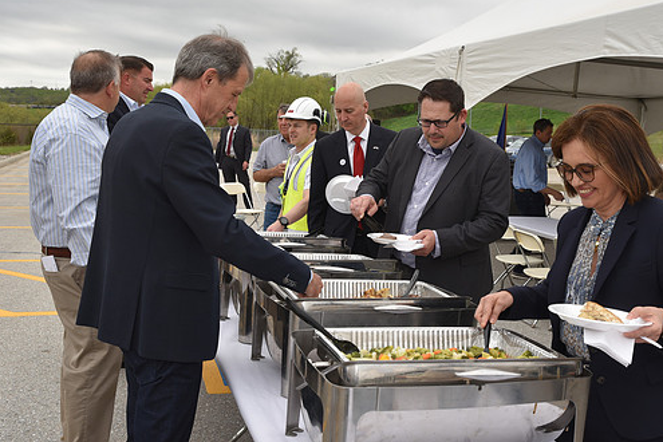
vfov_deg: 32.6
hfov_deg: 47.3
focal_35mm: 41
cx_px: 374
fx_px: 755
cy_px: 219
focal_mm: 35
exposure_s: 1/200
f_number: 7.1
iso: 100
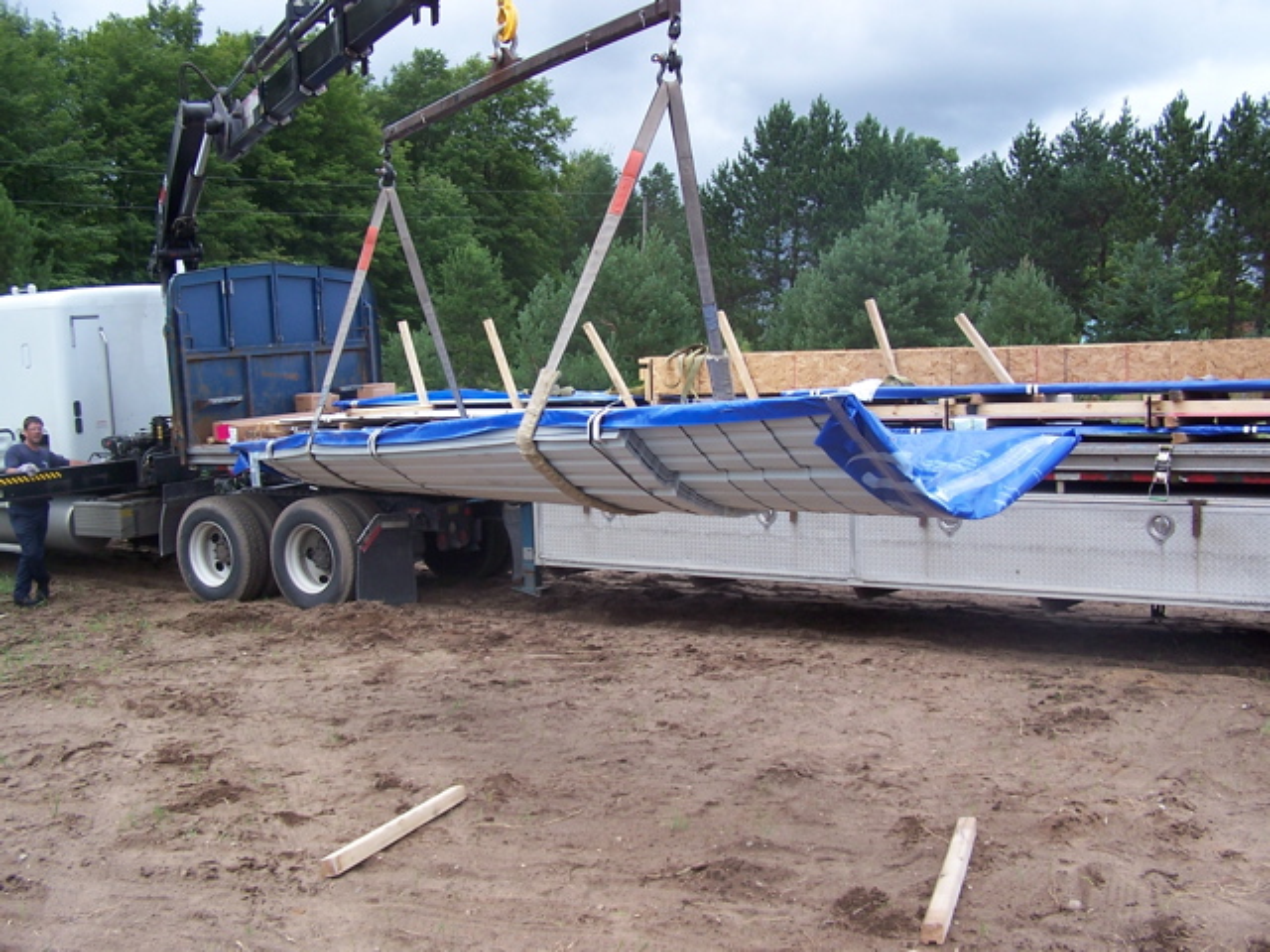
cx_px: 635
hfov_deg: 49.0
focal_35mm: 38
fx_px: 1394
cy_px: 476
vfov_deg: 37.7
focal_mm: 6.3
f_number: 2.8
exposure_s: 1/250
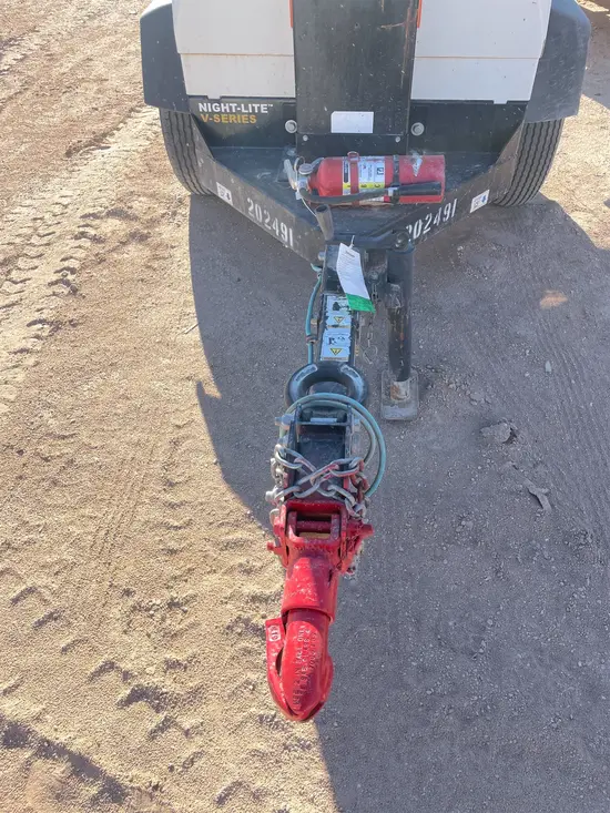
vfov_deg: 67.3
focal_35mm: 26
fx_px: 611
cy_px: 406
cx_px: 305
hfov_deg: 53.1
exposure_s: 1/882
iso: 32
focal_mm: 4.2
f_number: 1.6
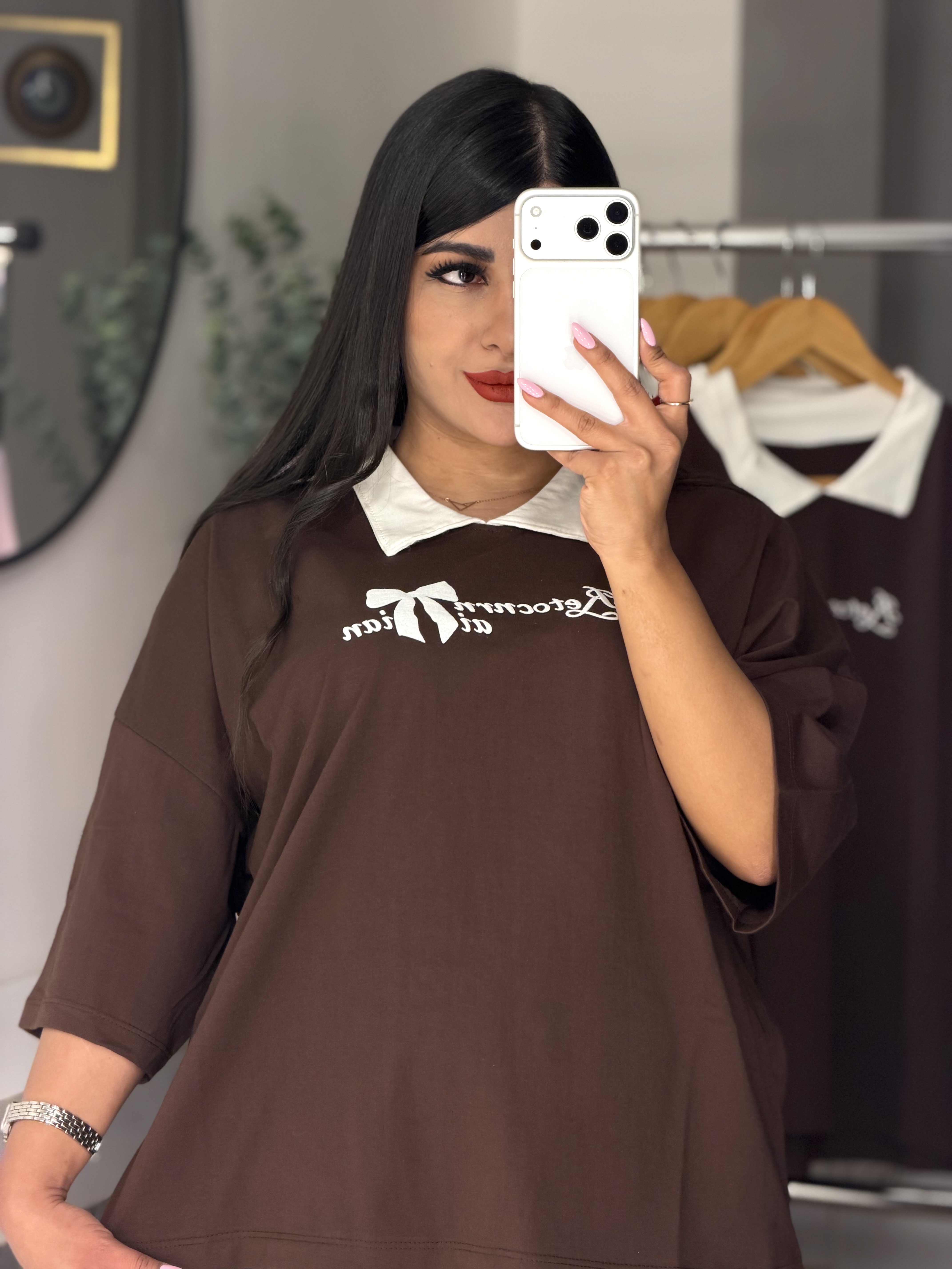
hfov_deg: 14.8
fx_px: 3667
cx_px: 476
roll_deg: -0.8
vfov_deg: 19.6
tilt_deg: -7.0
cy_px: 634
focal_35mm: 100
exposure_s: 1/100
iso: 64
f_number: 2.8
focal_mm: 16.89
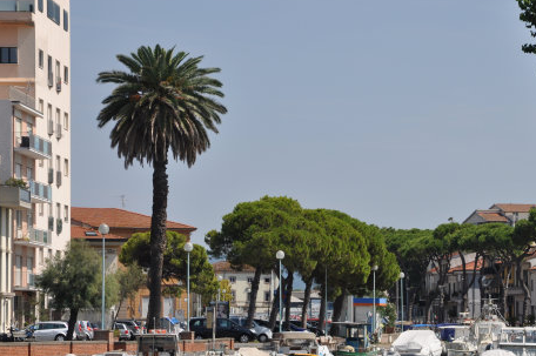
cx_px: 328
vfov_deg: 8.7
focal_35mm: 157
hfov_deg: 13.1
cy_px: 230
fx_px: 2335
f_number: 7.1
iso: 200
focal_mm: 78
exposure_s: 1/800
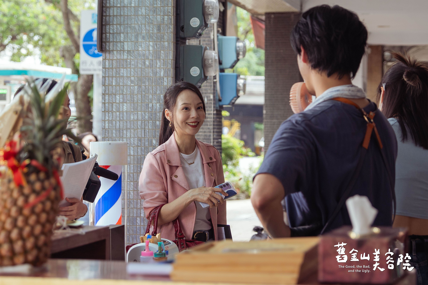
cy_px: 142
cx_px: 214
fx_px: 832
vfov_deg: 19.5
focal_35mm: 70
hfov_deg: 28.8
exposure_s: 1/200
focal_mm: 70
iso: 1600
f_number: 2.8
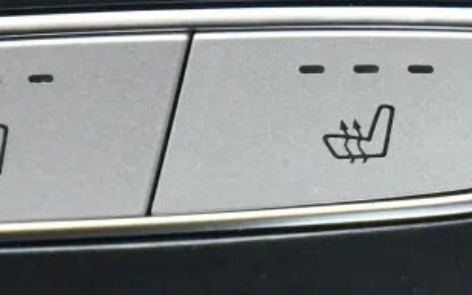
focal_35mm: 475
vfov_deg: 2.8
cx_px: 460
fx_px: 6109
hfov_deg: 4.4
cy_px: 378
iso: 1000
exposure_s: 1/125
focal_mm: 50
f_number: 2.8
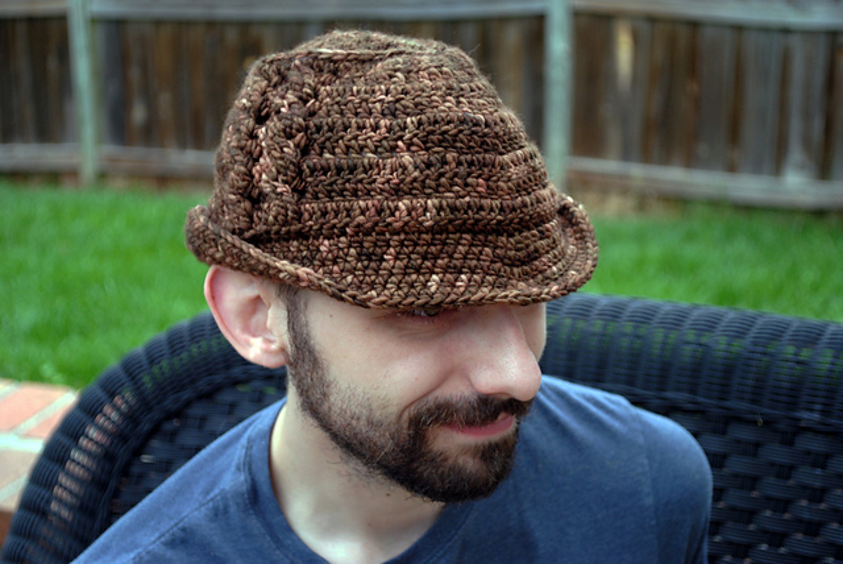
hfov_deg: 28.0
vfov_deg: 19.0
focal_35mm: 72
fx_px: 1687
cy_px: 282
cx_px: 422
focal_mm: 48
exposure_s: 1/125
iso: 360
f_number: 5.3
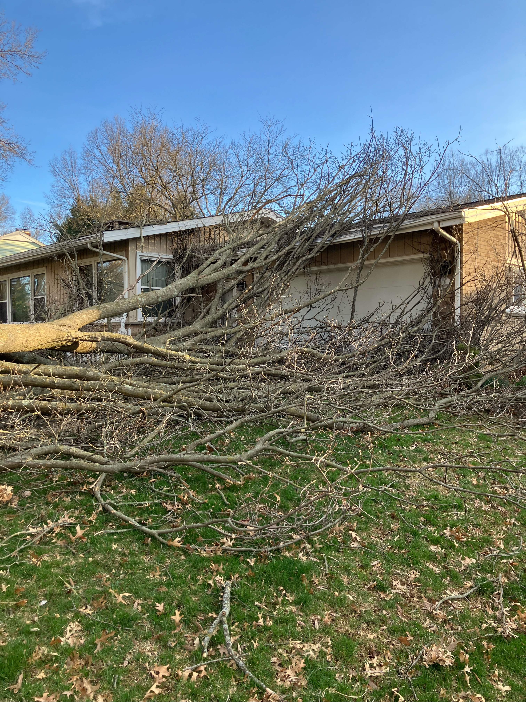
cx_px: 263
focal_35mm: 28
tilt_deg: -2.3
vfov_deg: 63.4
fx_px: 567
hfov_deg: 49.7
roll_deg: +1.1
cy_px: 351
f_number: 1.8
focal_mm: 3.99
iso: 32
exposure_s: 1/319
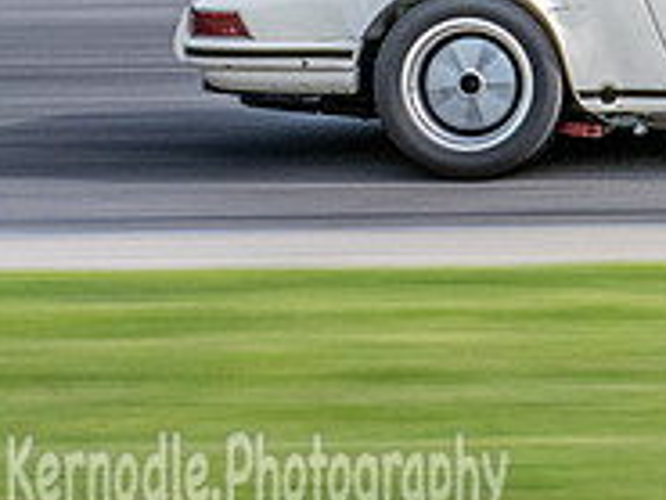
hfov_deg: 7.7
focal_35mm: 251
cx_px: 1040
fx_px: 4832
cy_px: -232
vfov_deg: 5.9
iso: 400
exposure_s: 1/80
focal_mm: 40
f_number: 22
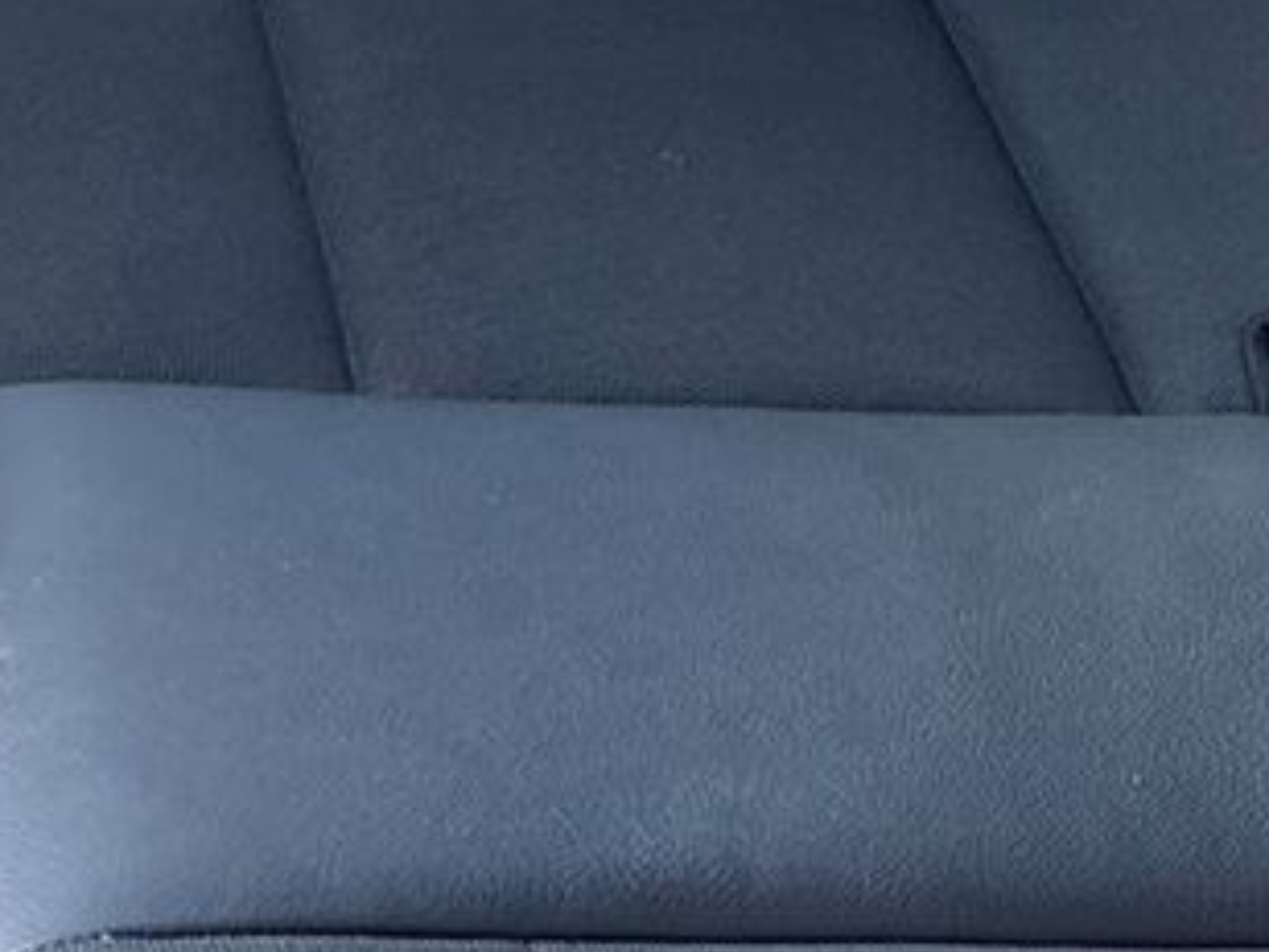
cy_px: -181
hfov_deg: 13.4
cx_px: 1494
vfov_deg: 10.1
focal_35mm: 144
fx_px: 5279
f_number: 1.5
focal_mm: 5.7
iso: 80
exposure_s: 1/121
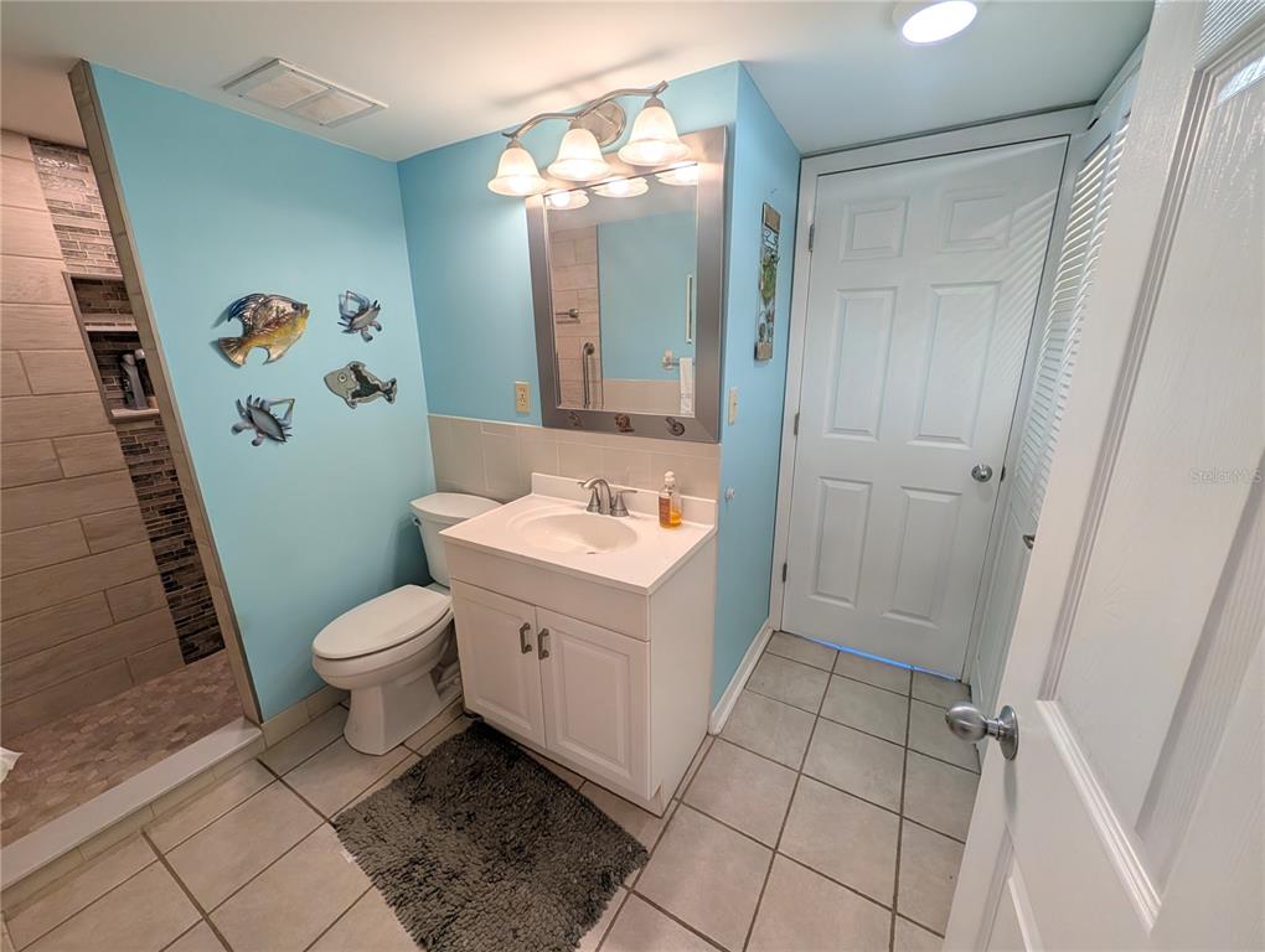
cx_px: 632
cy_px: 476
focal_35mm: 12
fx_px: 439
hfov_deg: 110.5
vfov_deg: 94.6
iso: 36
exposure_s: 1/167
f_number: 1.7
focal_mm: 2.02
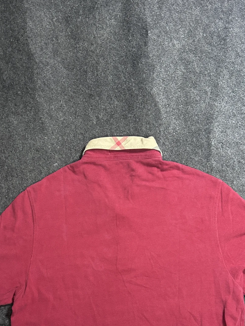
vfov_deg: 41.9
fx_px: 406
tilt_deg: -61.7
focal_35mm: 43
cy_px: 262
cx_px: 129
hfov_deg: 33.6
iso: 400
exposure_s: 1/50
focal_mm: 5.7
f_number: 1.5
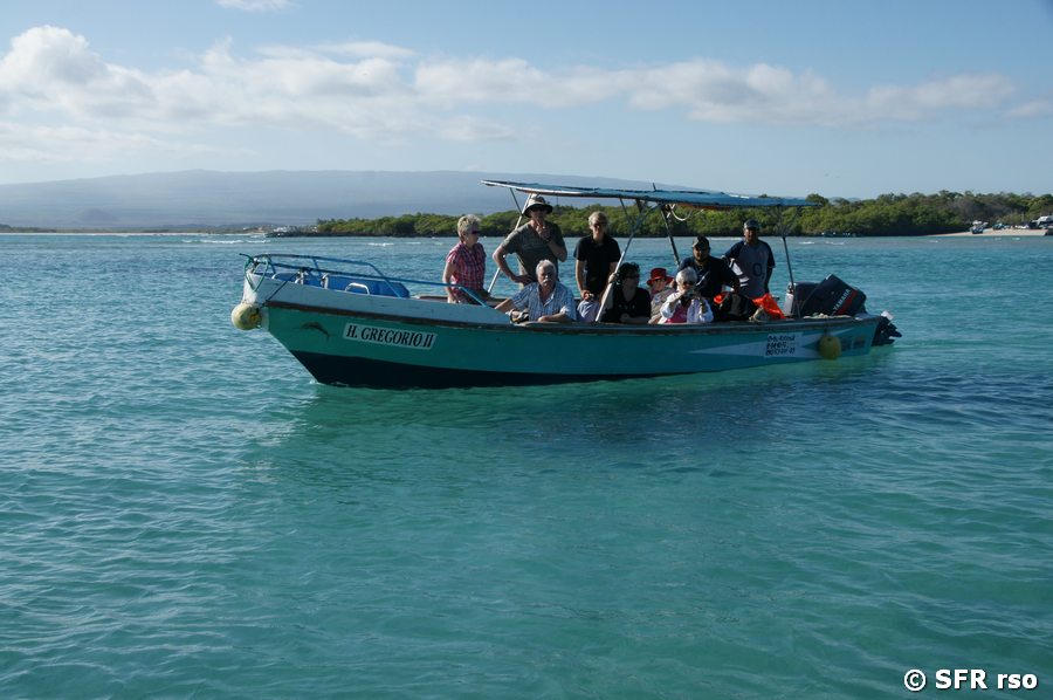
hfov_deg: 46.4
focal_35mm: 42
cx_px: 526
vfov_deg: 31.8
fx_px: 1227
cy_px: 350
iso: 200
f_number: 11
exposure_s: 1/250
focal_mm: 28
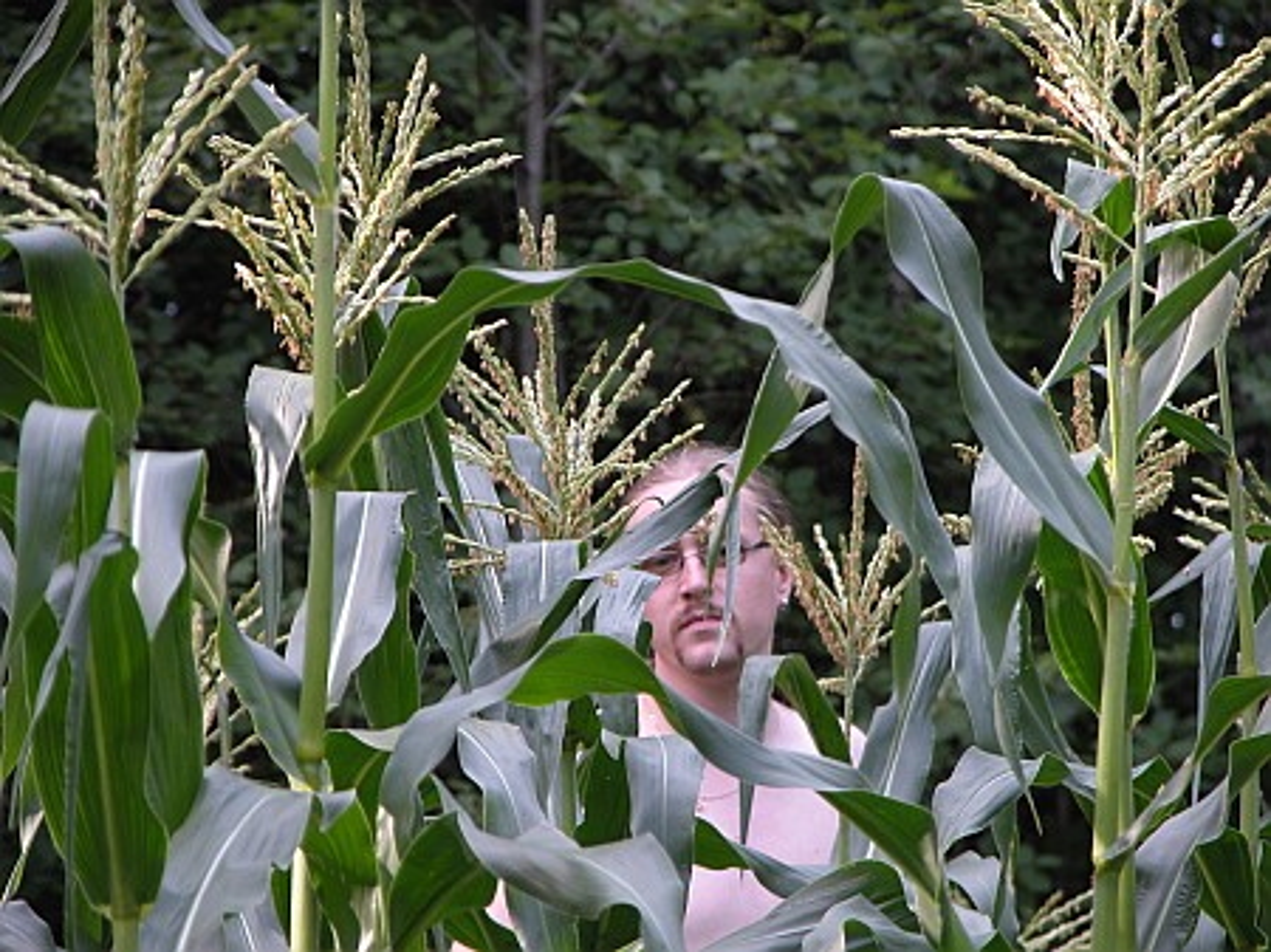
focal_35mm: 280
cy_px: 476
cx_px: 636
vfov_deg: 5.3
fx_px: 10275
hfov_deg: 7.1
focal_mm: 71.2
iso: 100
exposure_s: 1/34.8
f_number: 4.2
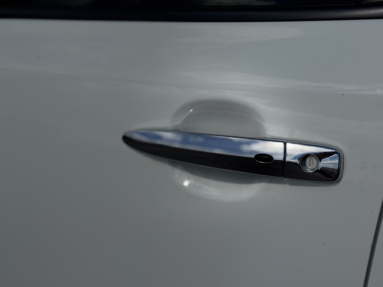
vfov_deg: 30.3
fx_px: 531
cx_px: 192
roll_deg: +1.5
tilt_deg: -21.1
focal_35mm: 48
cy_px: 144
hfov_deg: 39.7
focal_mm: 6.76
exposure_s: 1/20000
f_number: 1.78
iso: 50
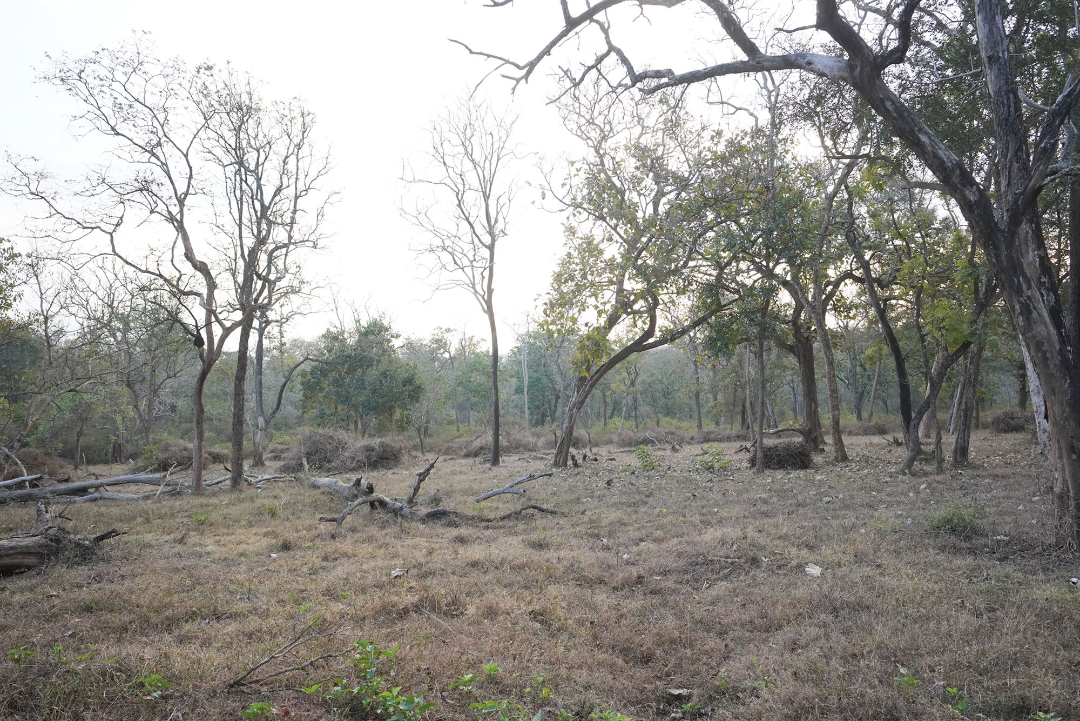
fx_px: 720
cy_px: 360
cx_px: 540
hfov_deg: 73.7
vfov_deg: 53.1
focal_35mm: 24
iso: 1600
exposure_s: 1/1250
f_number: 4
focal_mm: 24
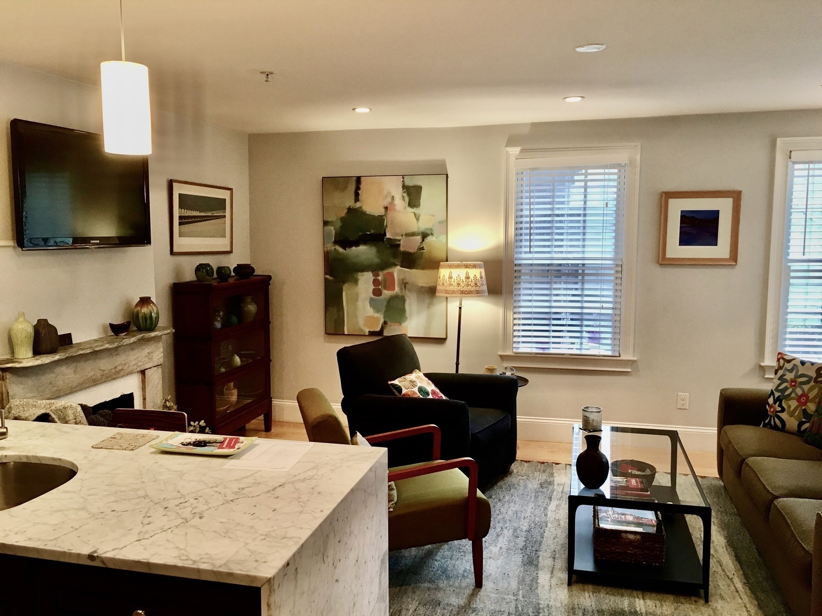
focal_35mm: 29
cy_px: 308
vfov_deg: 48.2
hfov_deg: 61.7
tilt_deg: -6.2
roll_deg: -0.1
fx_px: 689
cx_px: 411
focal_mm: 4.15
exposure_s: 1/30
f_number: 2.2
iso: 80
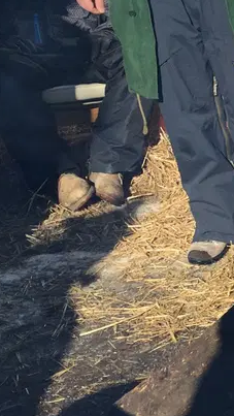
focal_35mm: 94
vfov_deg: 22.6
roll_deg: +1.0
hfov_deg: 11.4
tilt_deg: -16.0
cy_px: 140
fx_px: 1036
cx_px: 496
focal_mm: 4.15
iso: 25
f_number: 2.2
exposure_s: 1/1923
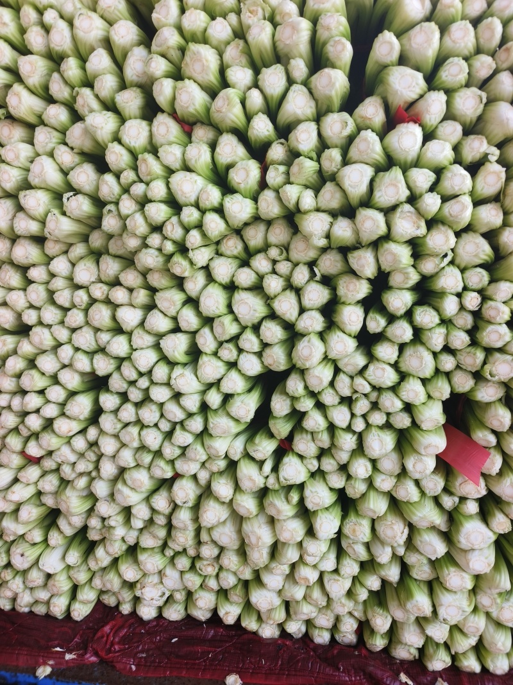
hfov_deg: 58.9
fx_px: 455
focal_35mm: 23
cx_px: 256
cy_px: 342
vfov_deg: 73.9
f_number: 1.75
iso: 98
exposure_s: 1/100
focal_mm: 5.5
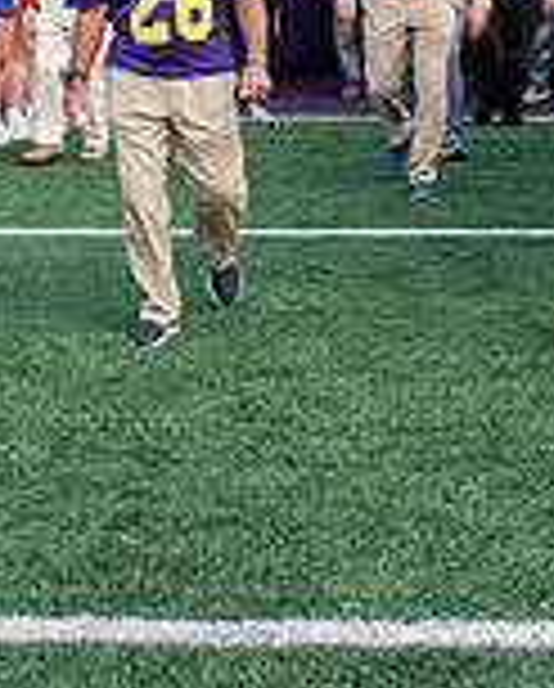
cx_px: 59
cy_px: -128
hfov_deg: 15.9
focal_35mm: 96
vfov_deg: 18.9
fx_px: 1962
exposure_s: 1/400
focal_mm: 27
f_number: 4.5
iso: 640
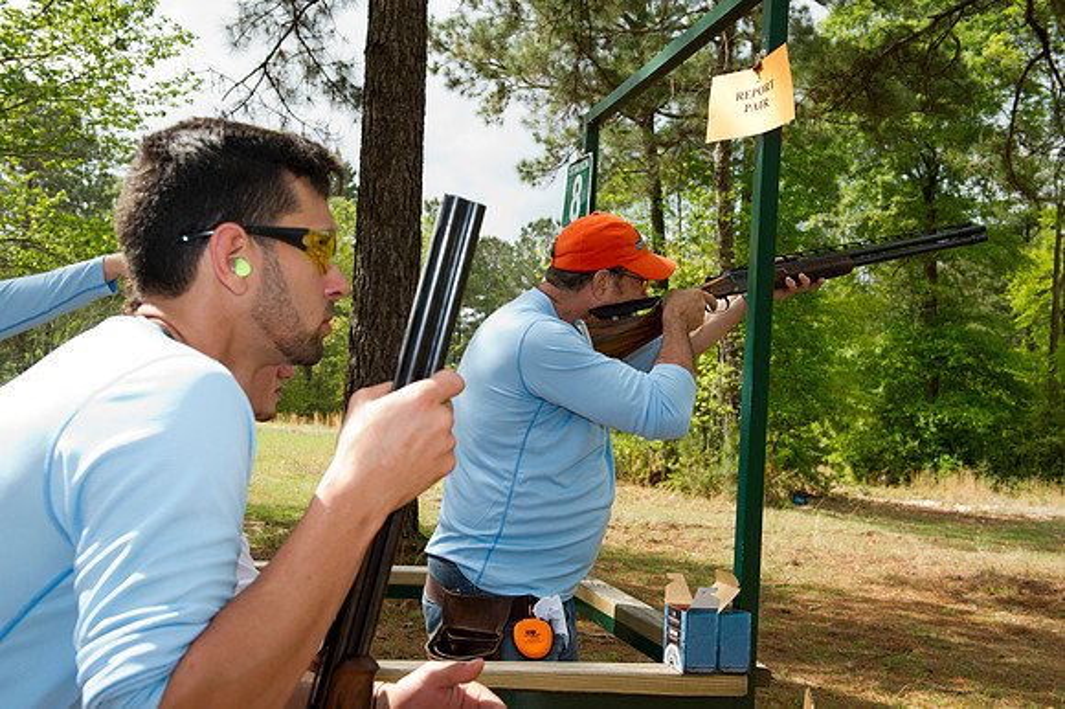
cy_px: 354
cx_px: 532
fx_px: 1123
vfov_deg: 35.0
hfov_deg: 50.7
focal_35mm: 38
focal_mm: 38
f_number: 8
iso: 400
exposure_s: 1/250
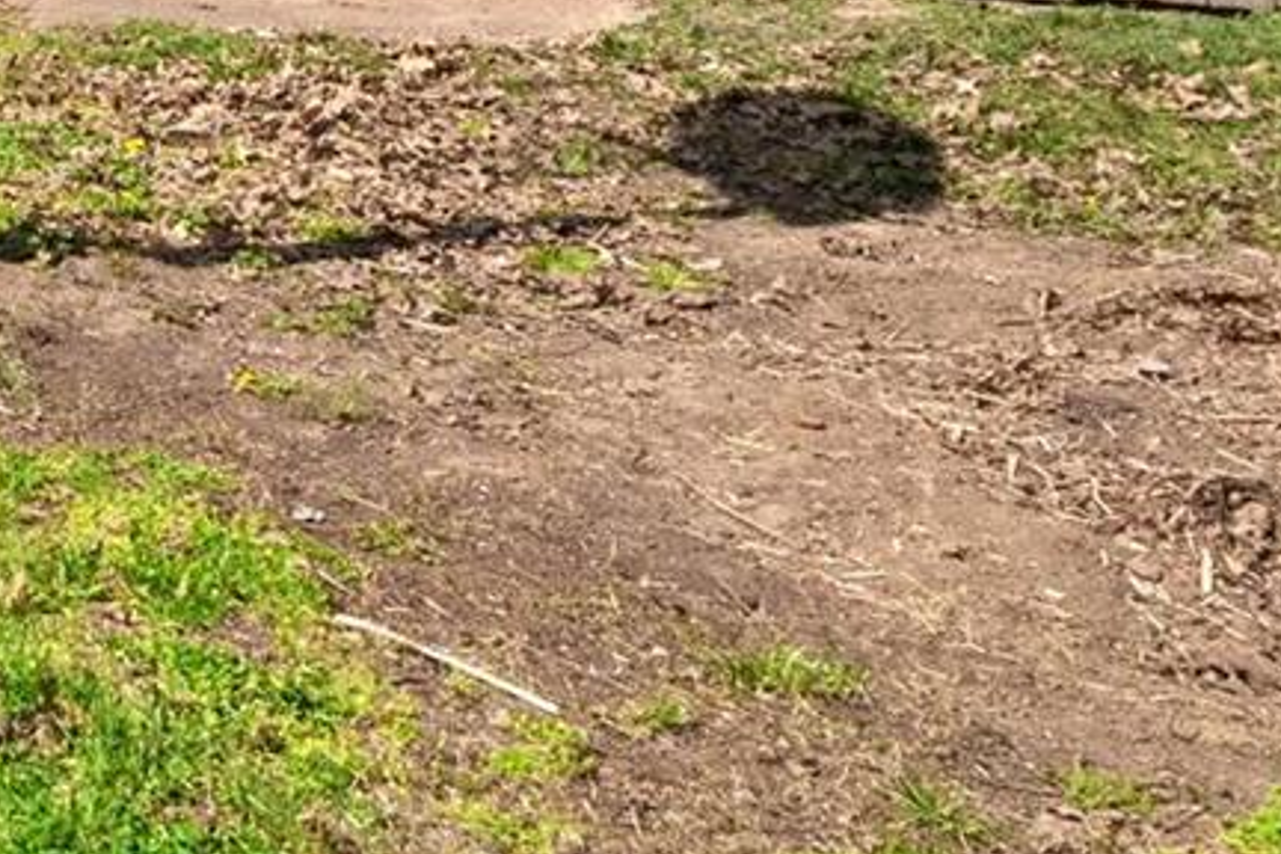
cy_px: -670
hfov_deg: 19.9
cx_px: -1026
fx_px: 2633
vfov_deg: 15.8
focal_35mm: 74
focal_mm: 10
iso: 400
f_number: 10
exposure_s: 1/800
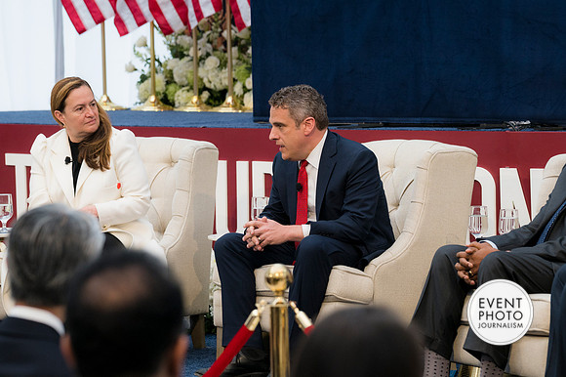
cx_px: 283
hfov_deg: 13.3
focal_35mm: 154
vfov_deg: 8.9
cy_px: 188
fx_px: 2420
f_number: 4
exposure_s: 1/160
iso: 450
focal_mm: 103
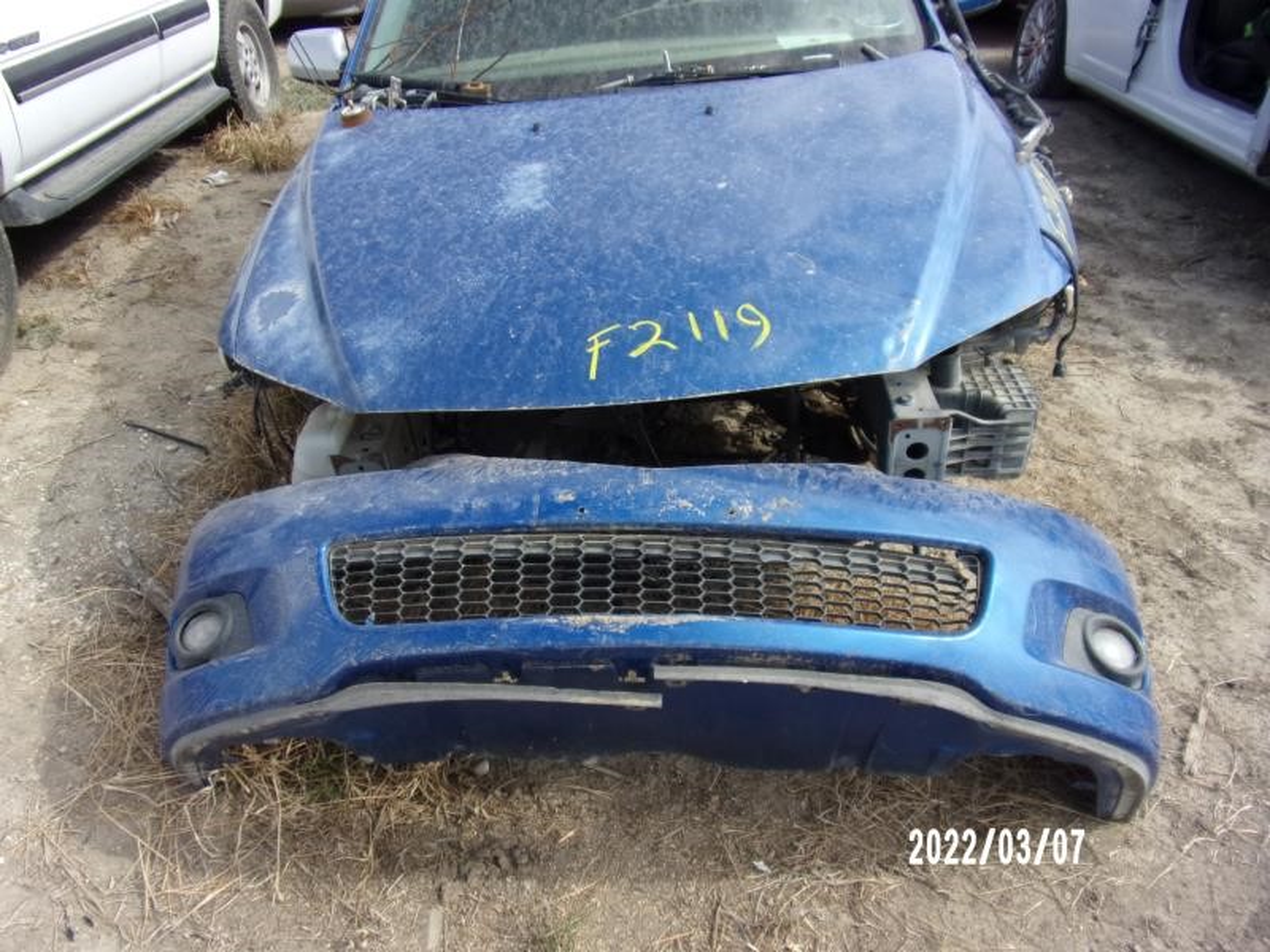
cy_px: 476
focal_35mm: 24
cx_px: 635
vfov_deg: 56.8
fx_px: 881
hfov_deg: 71.6
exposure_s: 1/600
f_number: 3.3
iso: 80
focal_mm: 4.3
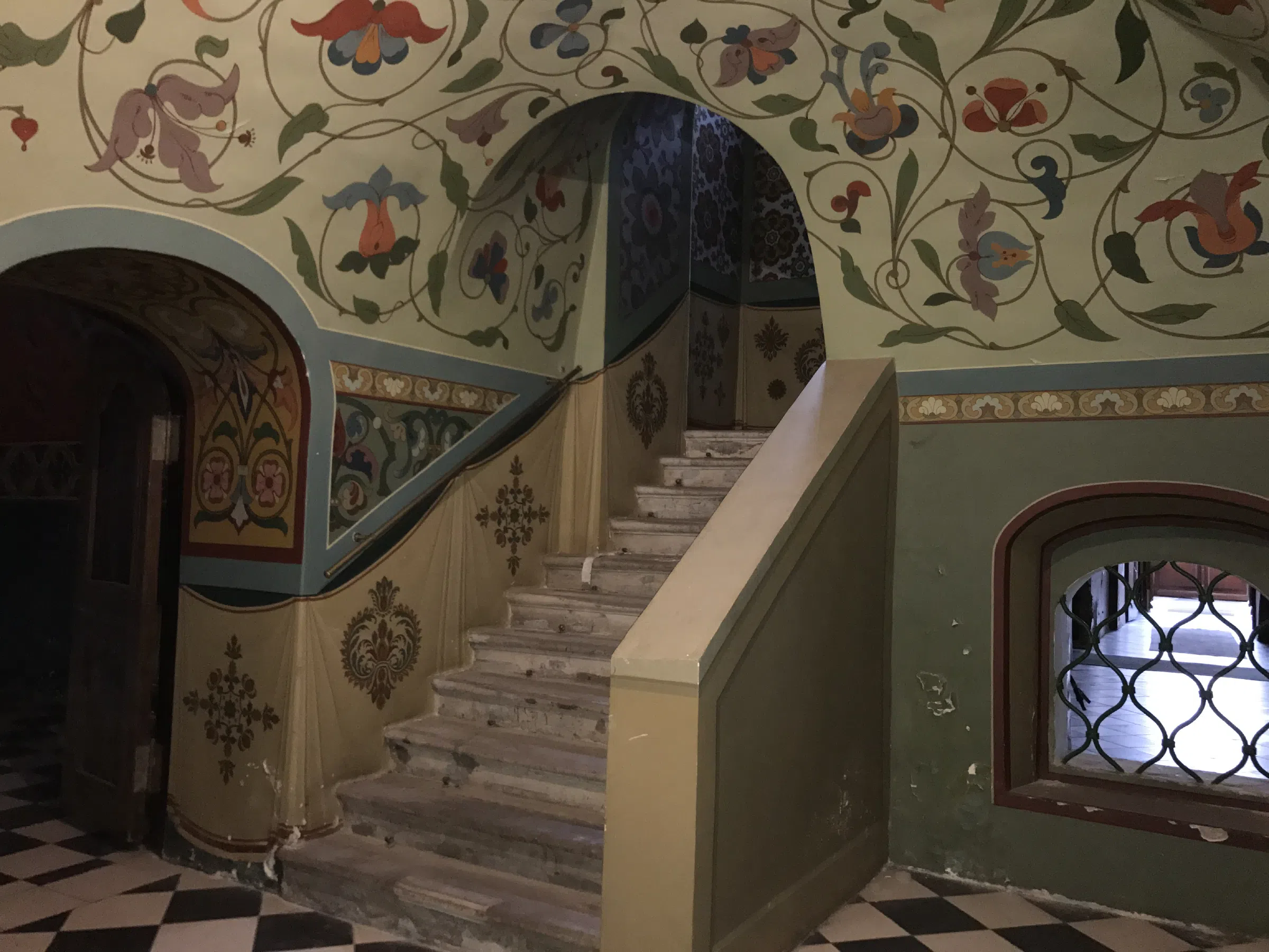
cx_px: 634
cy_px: 476
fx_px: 1026
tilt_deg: +3.1
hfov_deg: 63.4
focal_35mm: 28
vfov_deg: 49.7
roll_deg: -1.7
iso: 125
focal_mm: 3.99
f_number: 1.8
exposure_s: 1/17
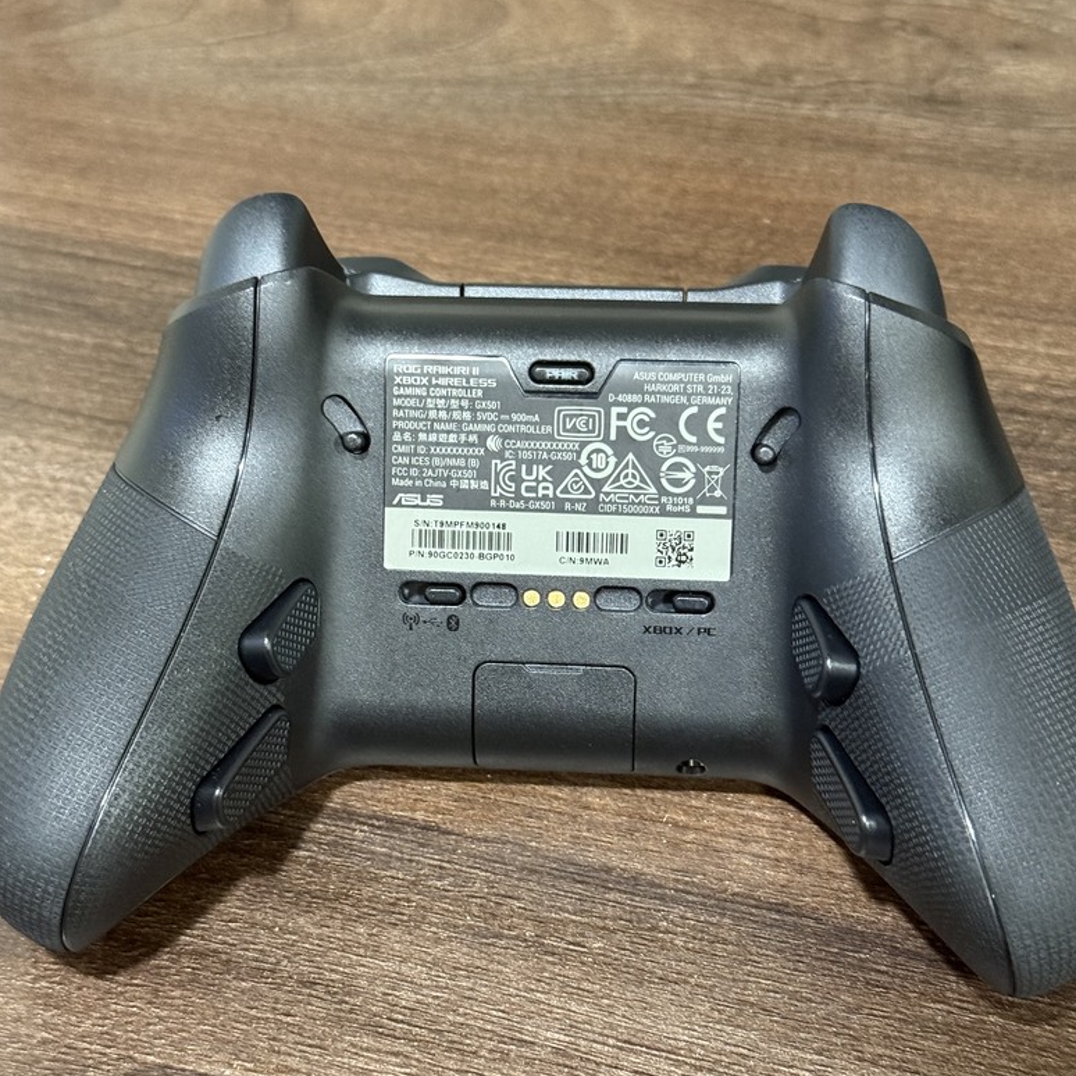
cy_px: 616
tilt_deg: -47.0
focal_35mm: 57
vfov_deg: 30.0
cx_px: 541
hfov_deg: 30.0
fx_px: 2005
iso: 500
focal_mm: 6.76
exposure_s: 1/40
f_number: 1.78
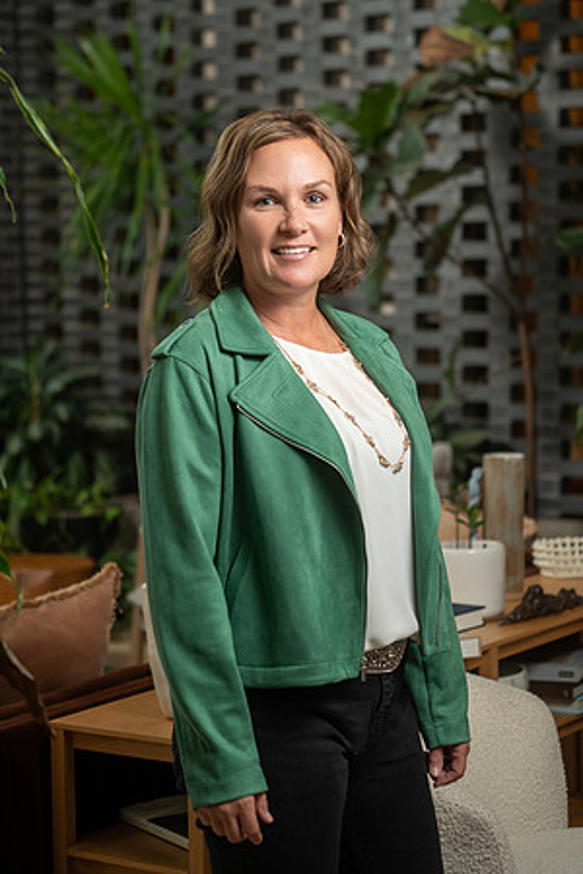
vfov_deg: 23.6
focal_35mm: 86
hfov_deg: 15.9
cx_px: 292
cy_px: 437
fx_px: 2089
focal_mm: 86
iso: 800
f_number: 4
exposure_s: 1/200
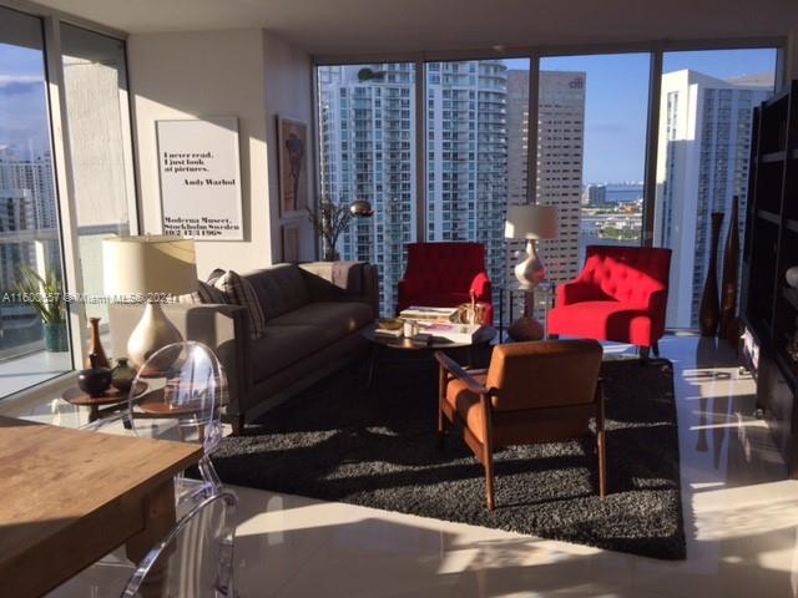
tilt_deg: -8.8
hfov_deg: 61.7
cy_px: 299
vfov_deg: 48.2
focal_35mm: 29
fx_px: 669
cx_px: 399
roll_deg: +0.7
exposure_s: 1/549
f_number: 2.2
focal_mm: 4.15
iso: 32
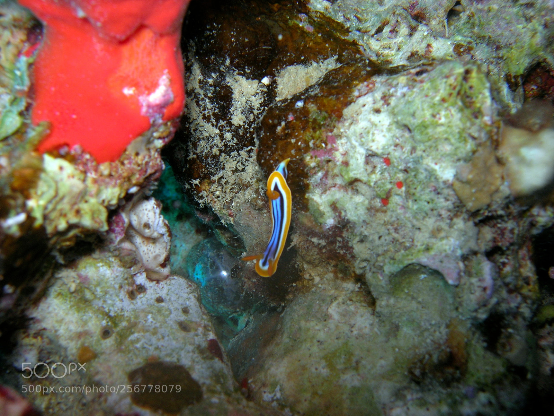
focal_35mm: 38
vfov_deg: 37.7
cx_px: 277
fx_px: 608
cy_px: 208
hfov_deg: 49.0
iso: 64
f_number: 4.8
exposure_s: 1/60.1
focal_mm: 7.8
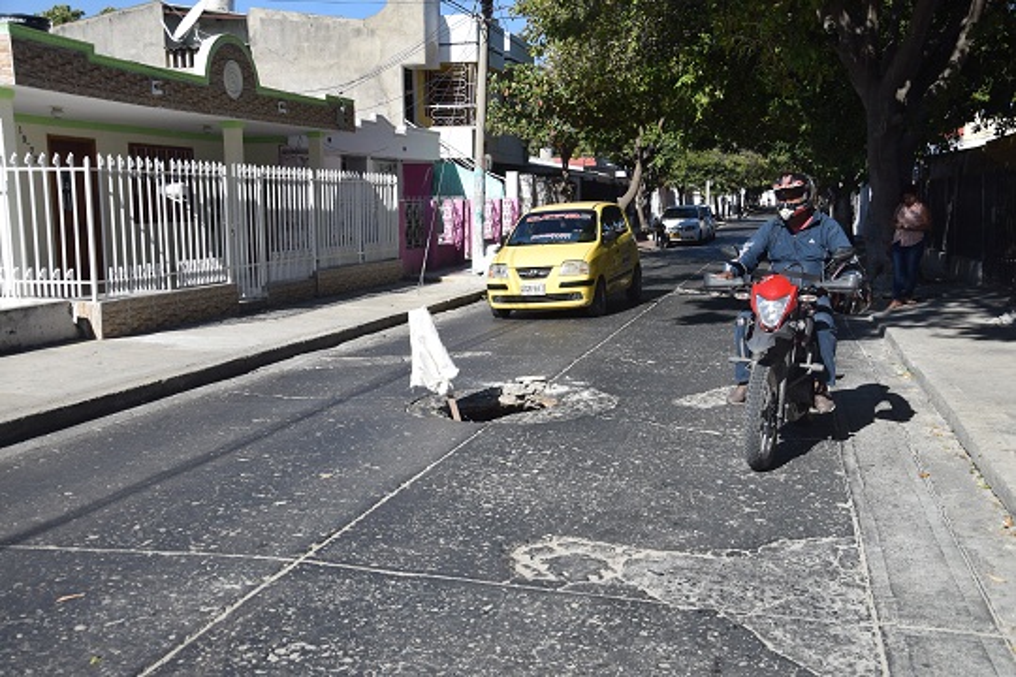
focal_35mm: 38
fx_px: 1058
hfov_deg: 51.3
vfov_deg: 35.5
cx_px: 508
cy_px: 338
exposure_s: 1/1600
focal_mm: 25
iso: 400
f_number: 6.3
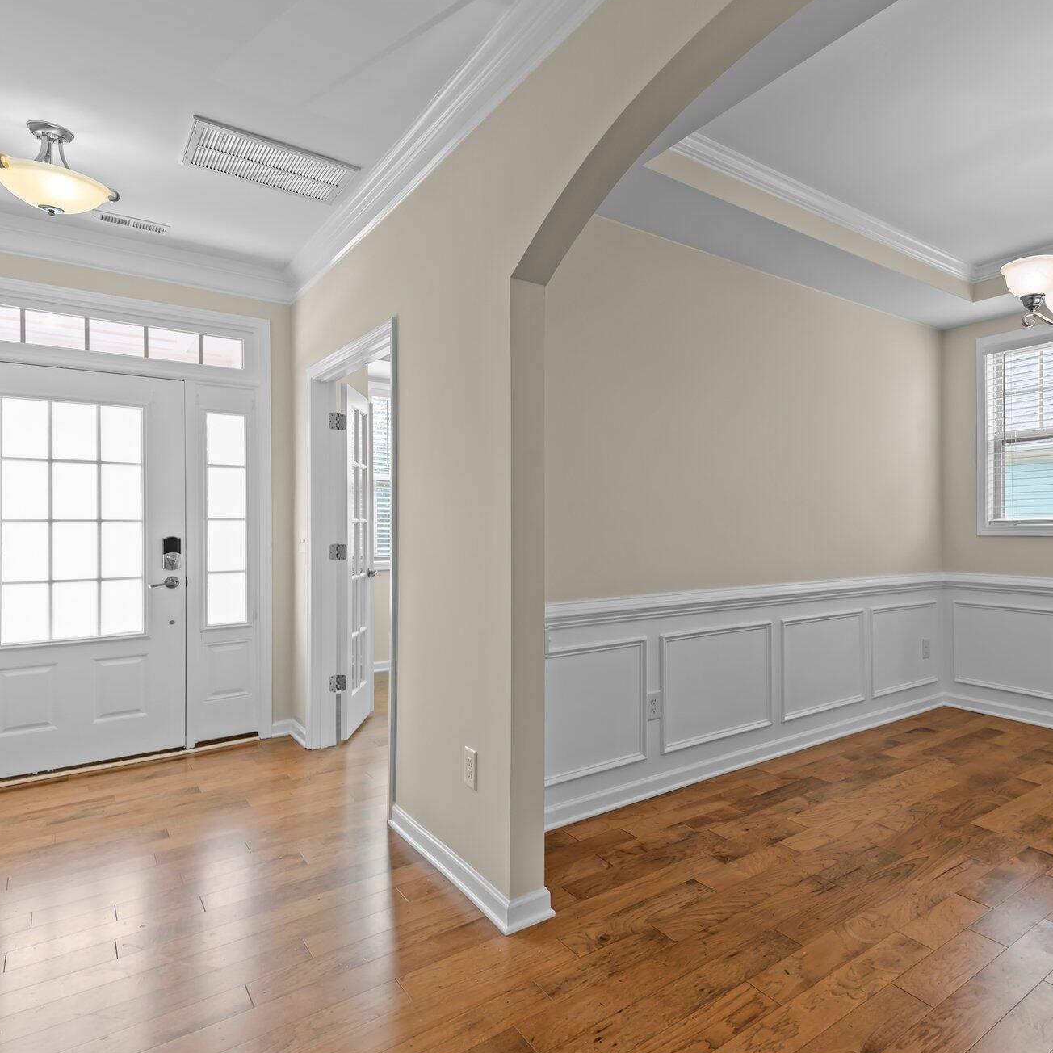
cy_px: 513
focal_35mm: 20
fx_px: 688
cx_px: 685
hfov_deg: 73.0
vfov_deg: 74.8
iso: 400
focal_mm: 15
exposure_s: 1/10
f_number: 6.3
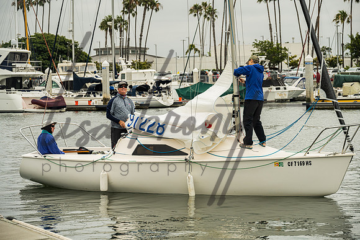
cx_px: 180
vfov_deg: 13.3
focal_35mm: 103
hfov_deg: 19.8
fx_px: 1030
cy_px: 120
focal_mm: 103
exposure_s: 1/500
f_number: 6.3
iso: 320
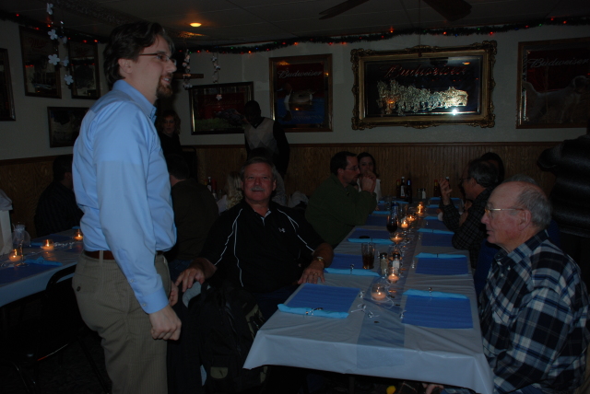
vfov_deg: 43.7
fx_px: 492
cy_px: 197
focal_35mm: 30
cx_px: 295
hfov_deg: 61.9
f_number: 3.8
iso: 200
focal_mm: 20
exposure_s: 1/60
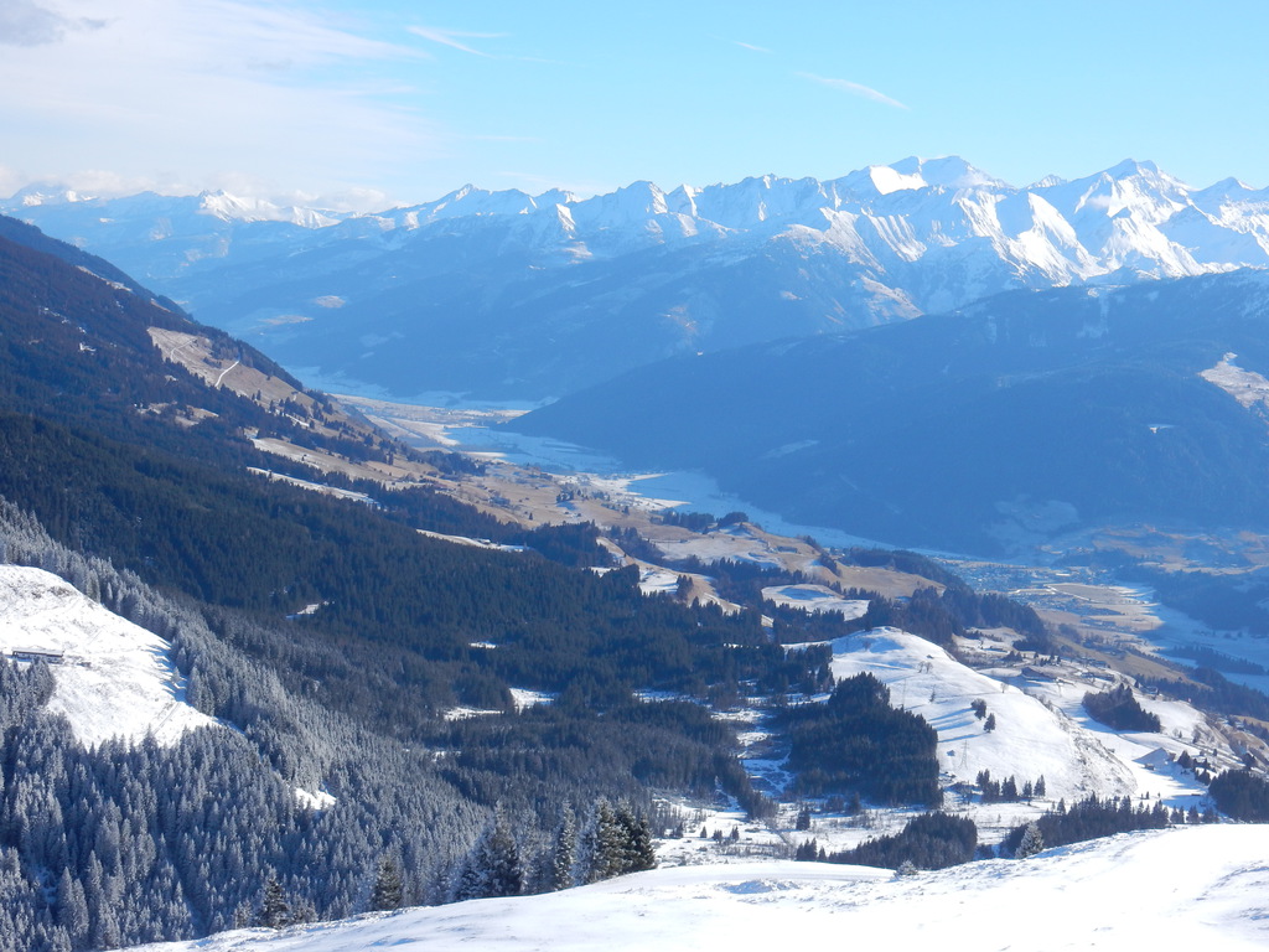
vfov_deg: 20.7
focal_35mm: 71
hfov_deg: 27.4
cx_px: 634
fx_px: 2603
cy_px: 476
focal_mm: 12.6
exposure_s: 1/640
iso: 125
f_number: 4.8
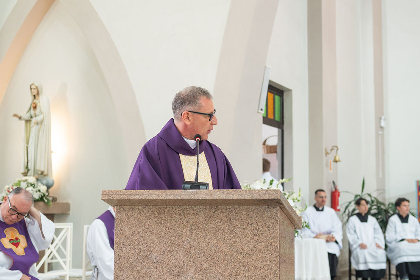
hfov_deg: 36.9
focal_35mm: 54
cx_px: 211
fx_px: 630
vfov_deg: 25.1
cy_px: 138
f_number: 2.8
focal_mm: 35
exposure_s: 1/160
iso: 640
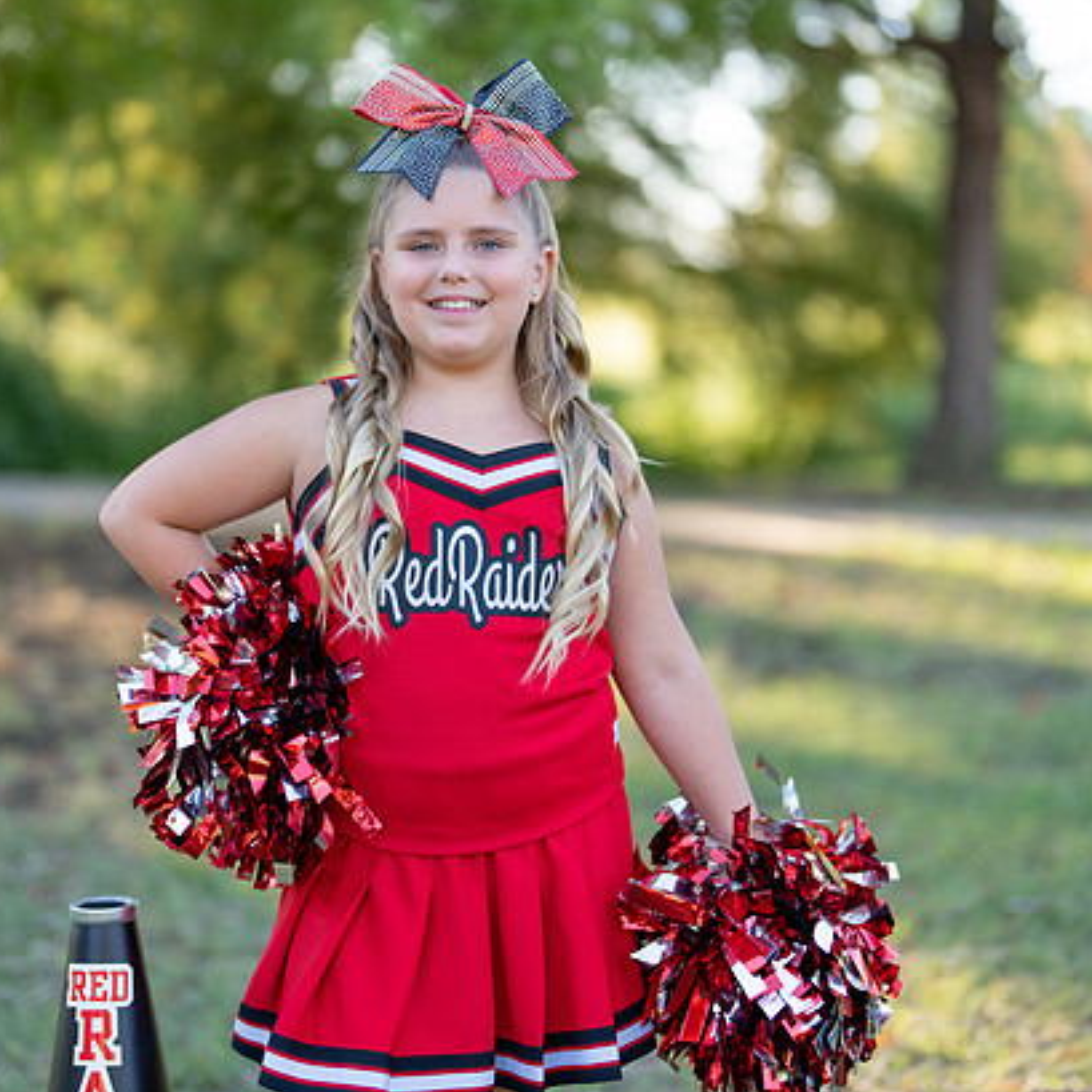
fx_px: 2498
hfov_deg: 24.7
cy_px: 519
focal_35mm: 70
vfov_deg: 24.7
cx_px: 514
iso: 100
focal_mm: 50
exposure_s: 1/800
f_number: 1.2
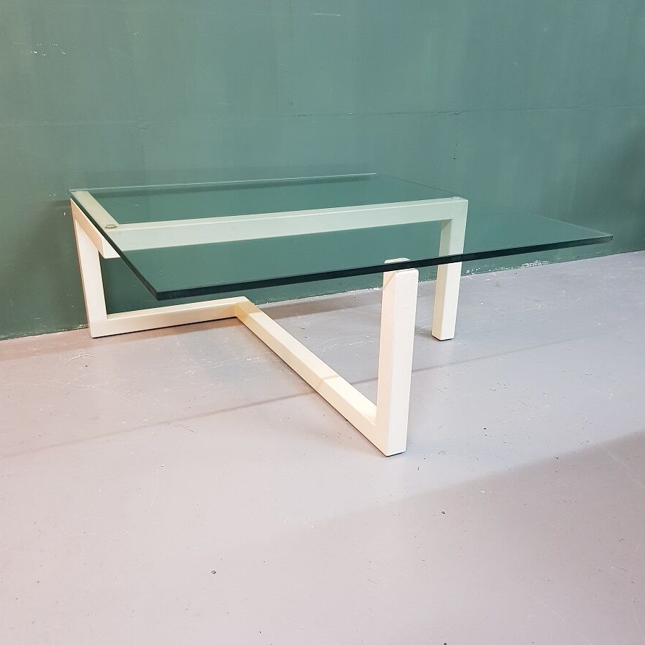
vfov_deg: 52.5
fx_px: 654
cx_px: 323
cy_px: 345
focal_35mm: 31
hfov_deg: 52.5
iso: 250
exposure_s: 1/17
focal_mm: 4.2
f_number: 1.7
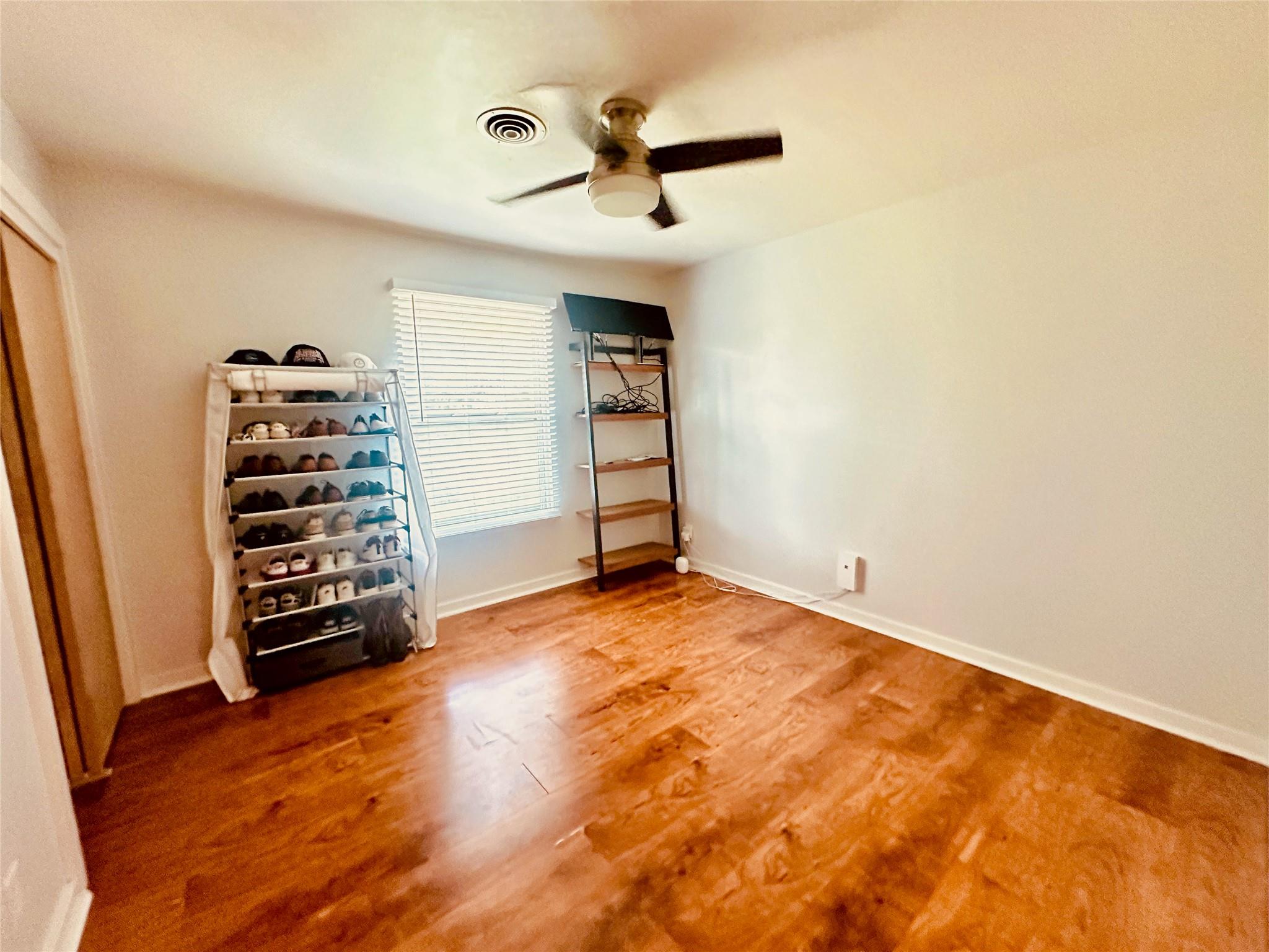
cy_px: 476
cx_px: 634
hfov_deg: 102.1
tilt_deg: -7.6
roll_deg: +0.3
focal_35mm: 14
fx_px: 513
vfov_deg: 85.7
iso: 1250
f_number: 2.2
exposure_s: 1/60
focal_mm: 2.22
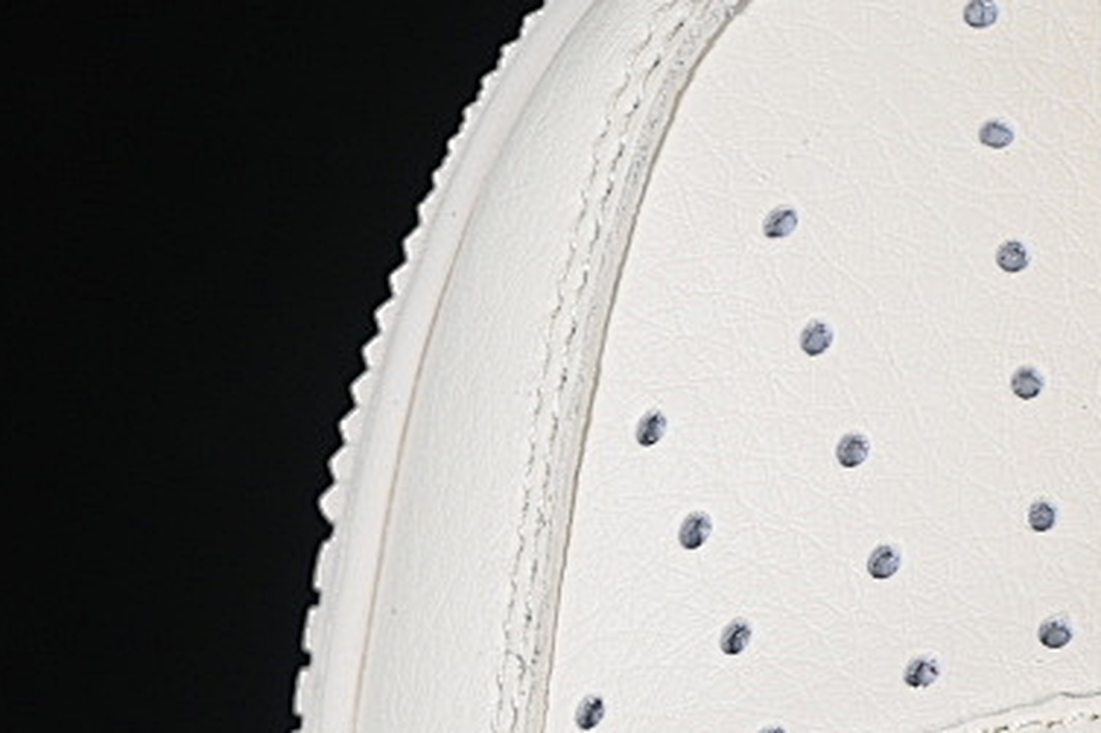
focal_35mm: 215
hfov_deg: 9.5
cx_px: 1075
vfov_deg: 6.4
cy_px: 745
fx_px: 6572
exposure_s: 1/80
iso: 160
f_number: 7.1
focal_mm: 50
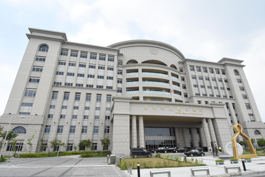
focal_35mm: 18
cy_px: 88
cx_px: 132
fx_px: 133
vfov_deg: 67.5
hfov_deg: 90.0
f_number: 14
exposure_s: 1/800
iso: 2000
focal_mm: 12
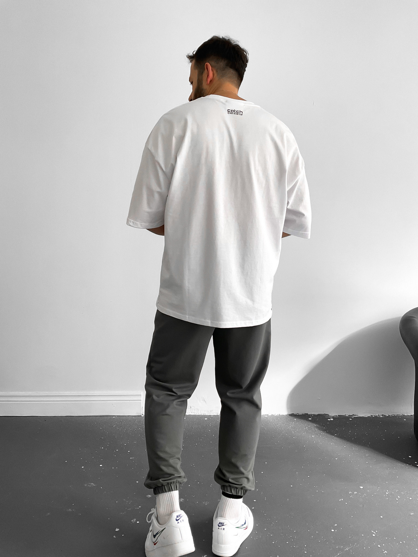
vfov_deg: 61.7
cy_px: 278
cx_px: 209
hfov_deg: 48.2
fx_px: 467
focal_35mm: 29
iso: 64
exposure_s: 1/80
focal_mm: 3
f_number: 1.8
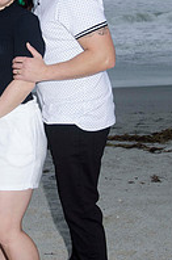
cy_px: 83
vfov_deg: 18.7
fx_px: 785
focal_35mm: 109
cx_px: 28
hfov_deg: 12.4
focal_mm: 32
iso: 100
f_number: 5.6
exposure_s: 1/80
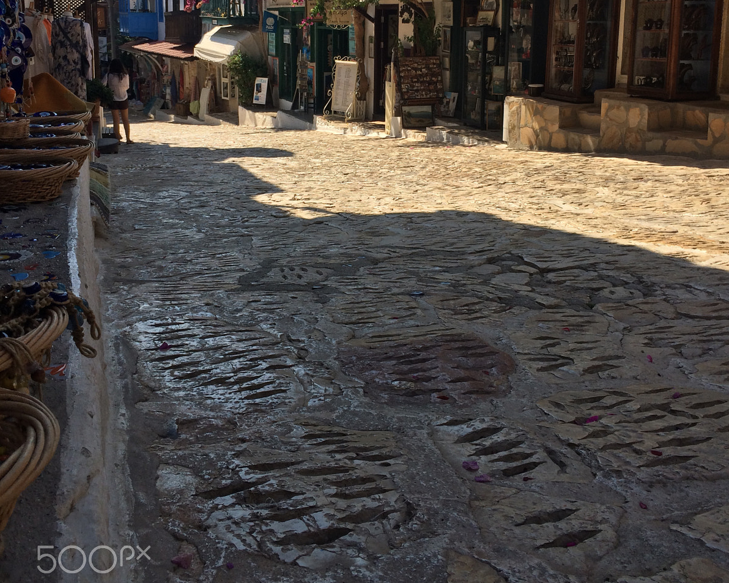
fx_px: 820
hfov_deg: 47.9
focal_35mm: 38
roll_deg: -0.2
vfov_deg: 38.2
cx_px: 366
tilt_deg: -7.4
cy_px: 150
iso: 32
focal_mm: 4.15
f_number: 2.2
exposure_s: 1/1953
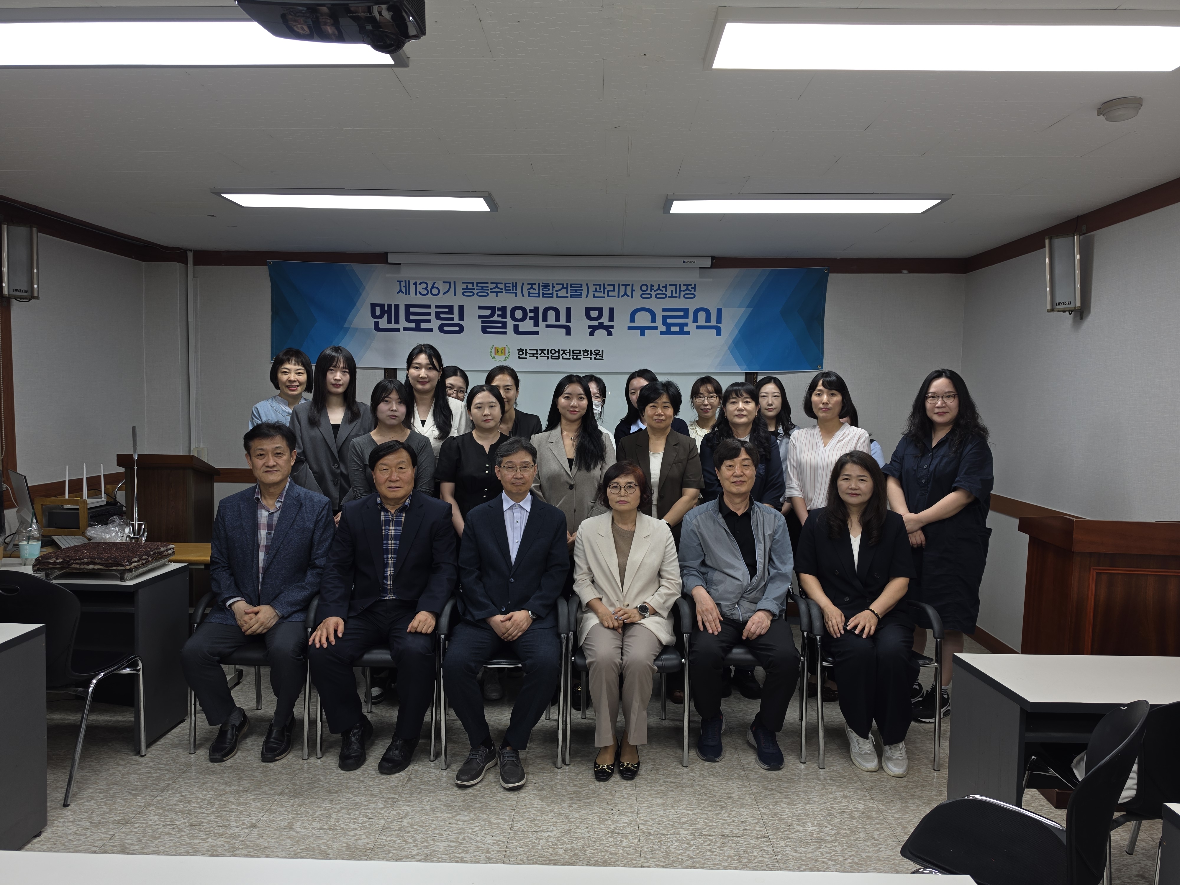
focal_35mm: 23
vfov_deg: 58.9
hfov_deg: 73.9
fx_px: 784
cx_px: 590
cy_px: 442
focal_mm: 6.5
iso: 32
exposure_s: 1/60
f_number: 1.4
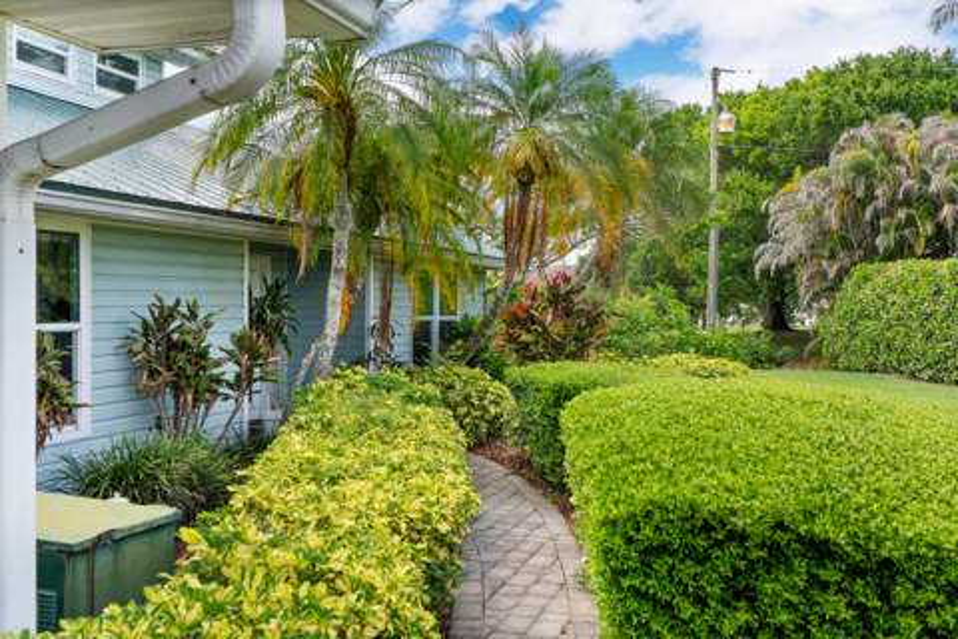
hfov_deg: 55.8
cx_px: 479
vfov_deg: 38.9
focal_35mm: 34
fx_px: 905
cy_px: 320
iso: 640
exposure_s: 1/500
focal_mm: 34
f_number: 8
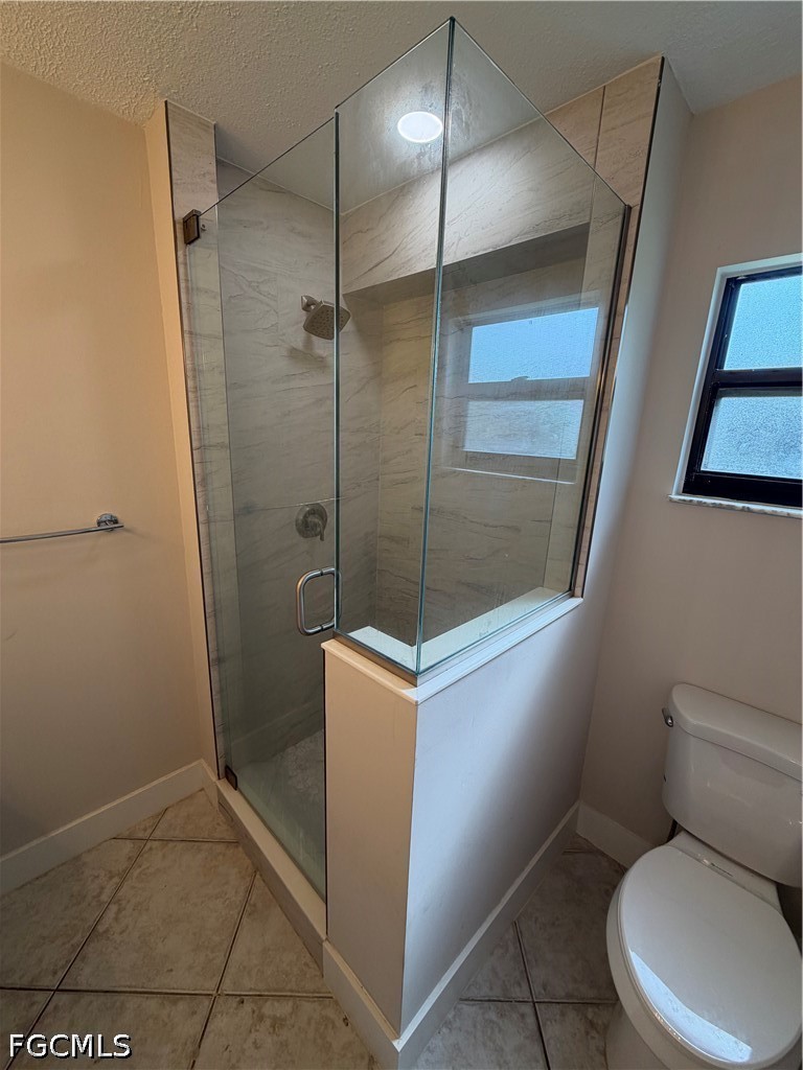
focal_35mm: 14
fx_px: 433
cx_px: 402
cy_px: 535
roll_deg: -1.9
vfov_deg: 102.1
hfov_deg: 85.7
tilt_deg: -13.7
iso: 64
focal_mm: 2.22
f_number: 2.2
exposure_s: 1/120
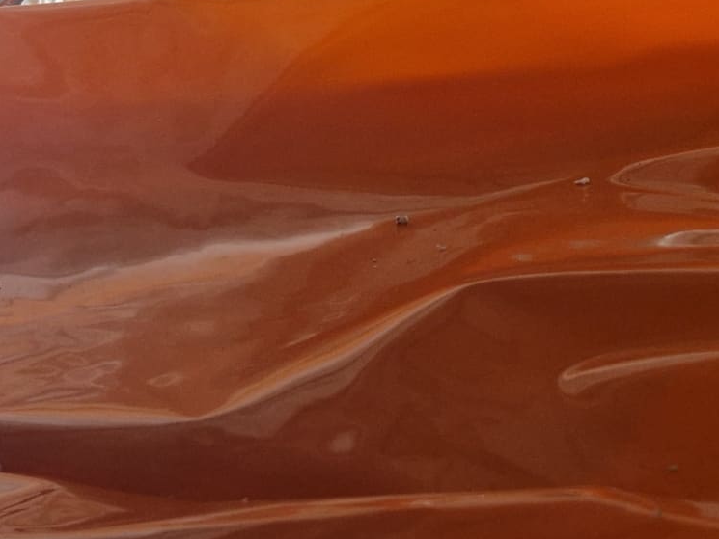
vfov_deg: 18.4
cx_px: 585
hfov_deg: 24.3
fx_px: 1641
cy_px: 69
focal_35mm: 79
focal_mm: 5.4
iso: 250
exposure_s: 1/100
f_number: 1.8
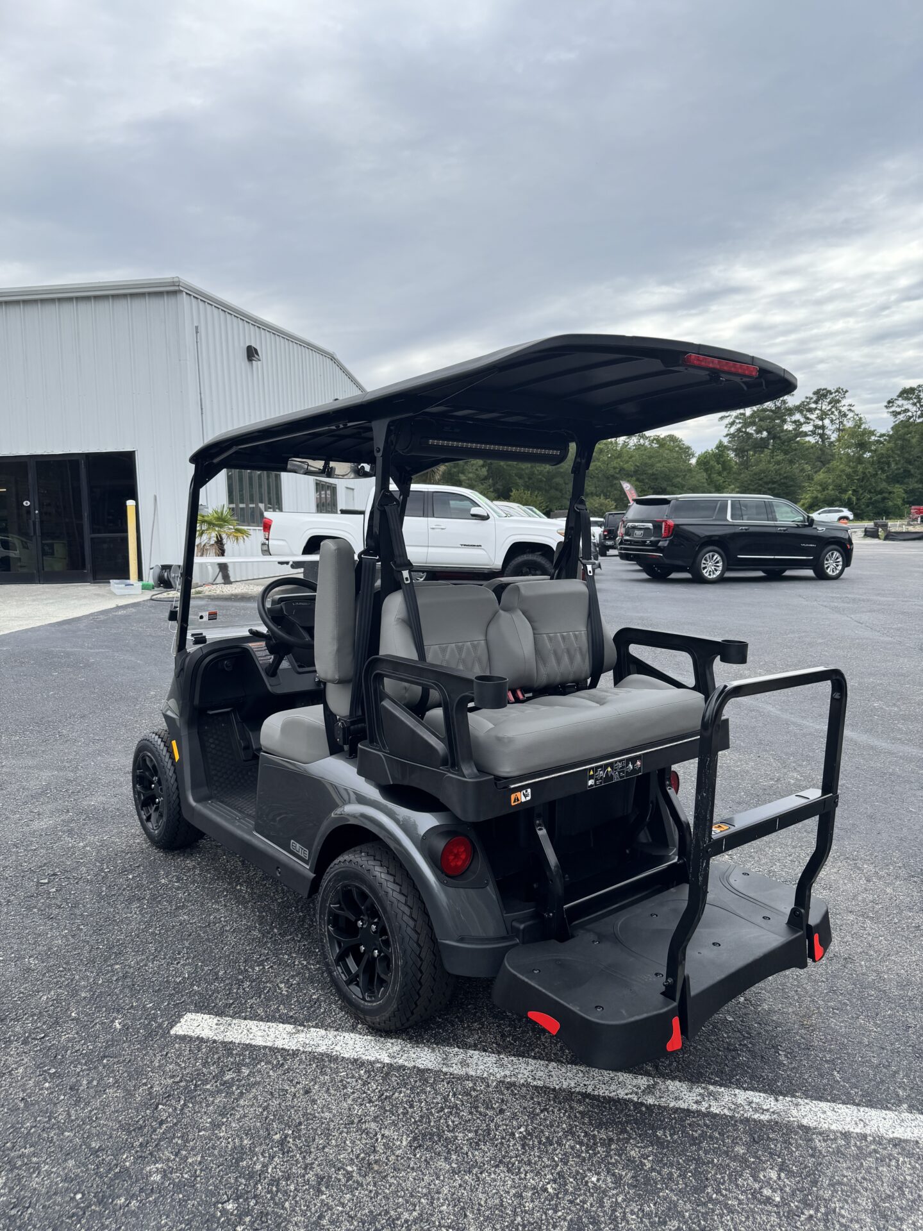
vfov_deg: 71.6
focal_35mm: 24
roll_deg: +1.7
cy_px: 616
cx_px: 462
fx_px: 853
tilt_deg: -4.6
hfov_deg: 56.8
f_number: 1.78
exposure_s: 1/2604
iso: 80
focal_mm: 6.76
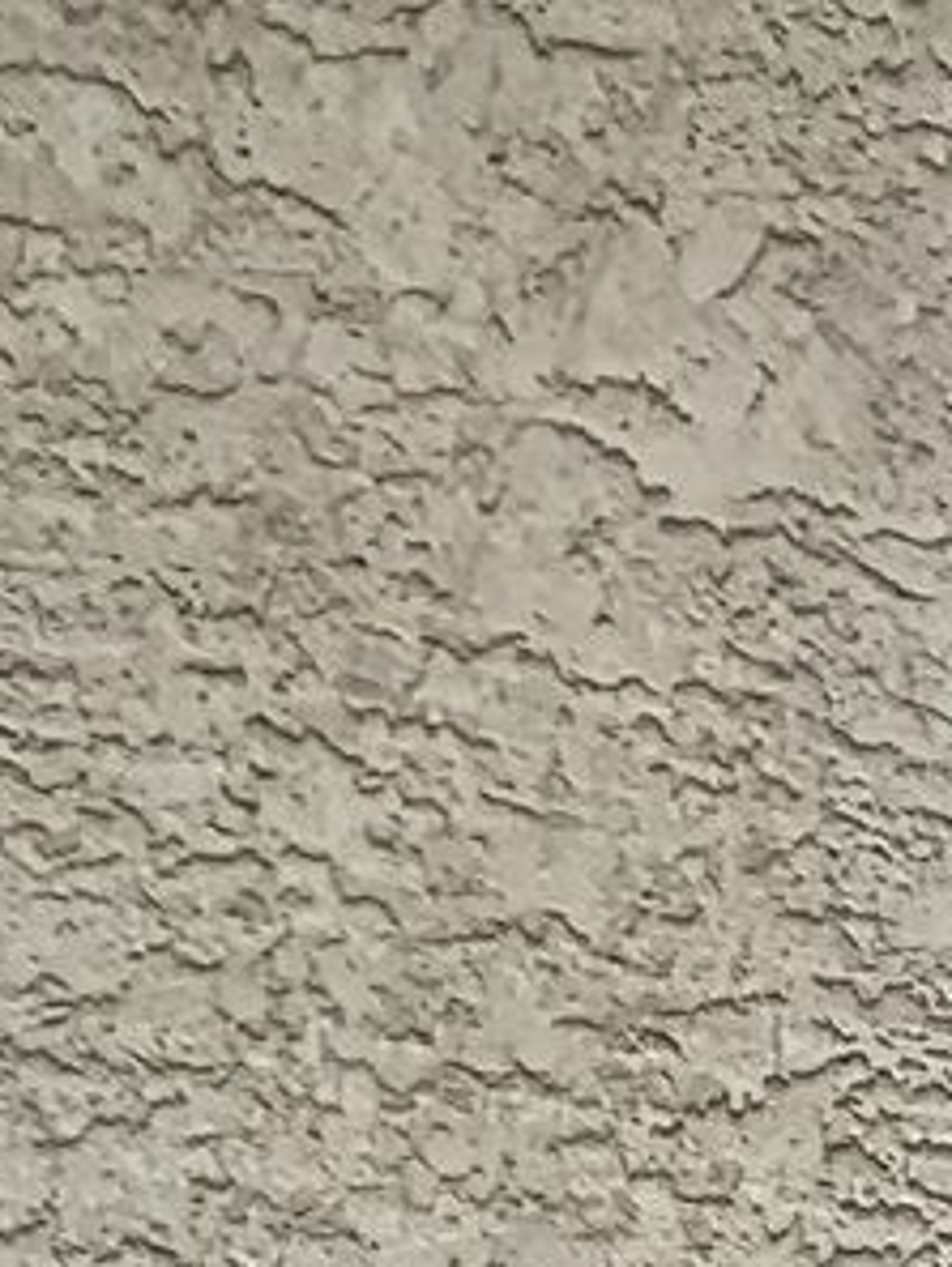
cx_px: 3010
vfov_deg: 8.4
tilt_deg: -12.6
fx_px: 6559
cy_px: 4364
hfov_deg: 7.2
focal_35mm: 179
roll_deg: -1.4
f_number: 1.8
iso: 25
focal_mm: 4.25
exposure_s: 1/512
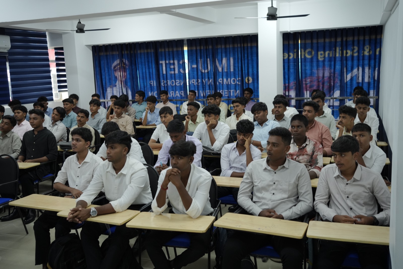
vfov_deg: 37.8
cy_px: 134
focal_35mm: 35
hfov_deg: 54.4
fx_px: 392
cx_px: 202
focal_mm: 35
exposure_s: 1/125
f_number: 4
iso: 1600
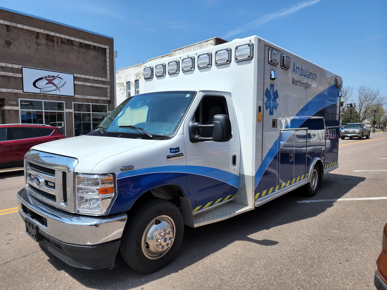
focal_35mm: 23
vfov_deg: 58.9
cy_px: 145
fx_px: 257
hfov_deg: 73.9
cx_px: 194
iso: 12
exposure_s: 1/864
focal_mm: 6.4
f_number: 1.8
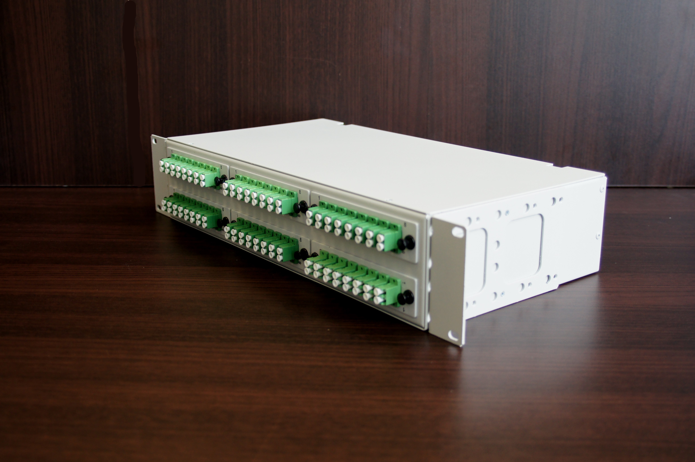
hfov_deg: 46.4
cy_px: 231
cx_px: 348
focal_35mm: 42
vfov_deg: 31.8
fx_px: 810
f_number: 4
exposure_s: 1/50
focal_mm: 28
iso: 400
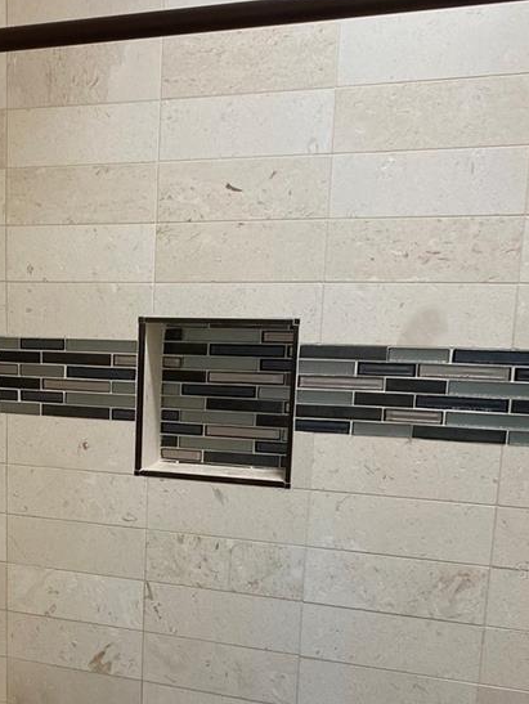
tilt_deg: -12.7
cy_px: 570
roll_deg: +0.1
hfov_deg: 24.7
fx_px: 1160
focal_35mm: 57
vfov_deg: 32.8
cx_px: 28
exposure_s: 1/60
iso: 64
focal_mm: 4.25
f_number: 1.8
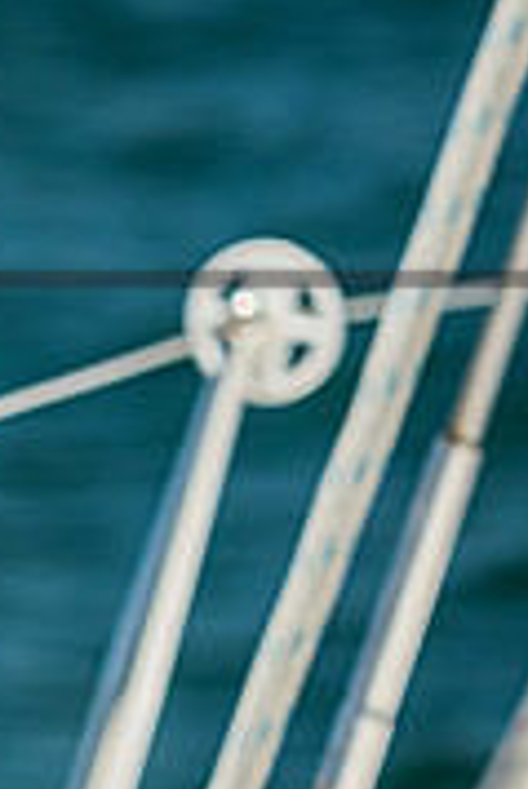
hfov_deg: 3.9
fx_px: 7641
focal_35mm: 348
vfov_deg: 5.9
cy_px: 386
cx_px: -682
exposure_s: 1/640
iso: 320
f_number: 5.6
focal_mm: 100
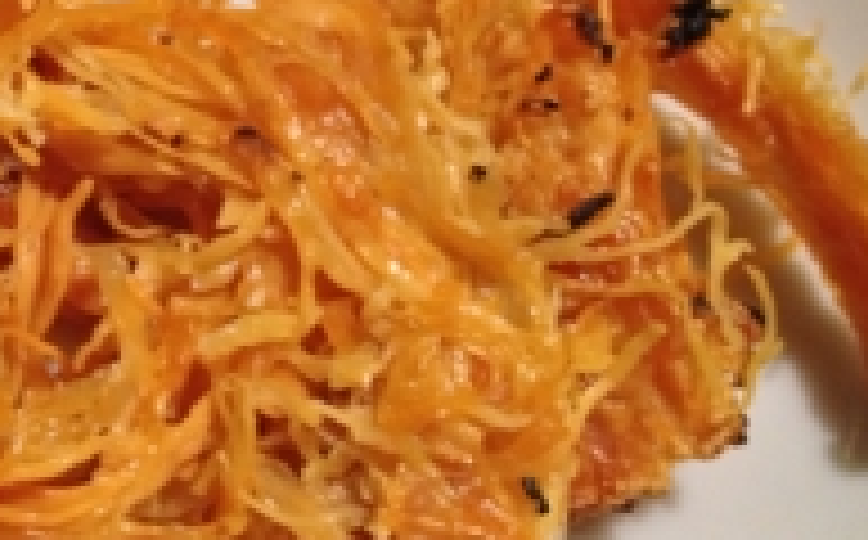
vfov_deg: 16.8
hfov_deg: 26.4
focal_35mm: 77
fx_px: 1819
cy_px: 180
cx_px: 202
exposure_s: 1/17
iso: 400
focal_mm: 4.28
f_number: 2.4
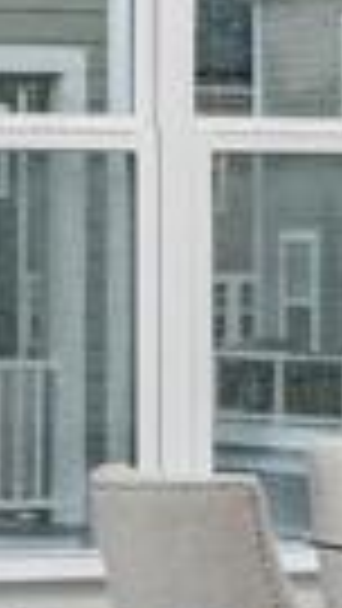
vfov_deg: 7.7
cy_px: 268
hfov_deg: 4.4
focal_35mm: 279
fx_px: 4495
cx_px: -9
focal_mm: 35
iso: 800
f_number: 9
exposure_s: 1/25
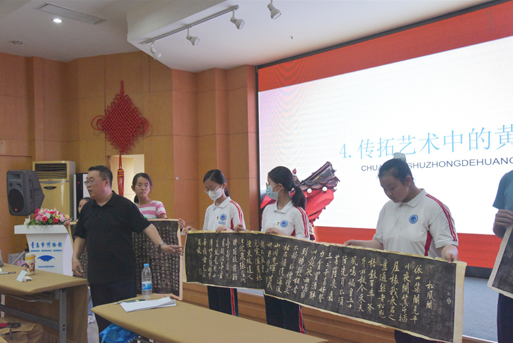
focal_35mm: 36
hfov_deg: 53.1
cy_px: 176
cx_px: 259
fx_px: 513
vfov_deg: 36.9
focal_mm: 35
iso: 6400
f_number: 8
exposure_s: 1/160
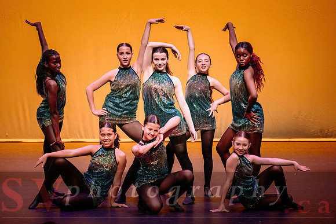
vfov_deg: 7.7
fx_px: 1660
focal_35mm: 178
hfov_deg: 11.6
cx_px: 148
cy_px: 102
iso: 1250
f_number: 3.5
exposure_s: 1/320
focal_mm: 155
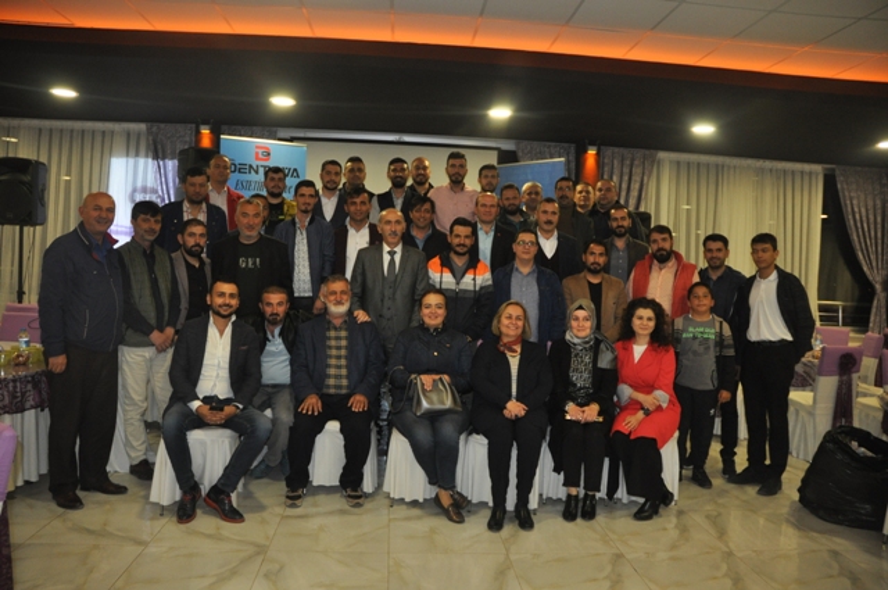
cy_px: 295
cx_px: 444
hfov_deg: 67.4
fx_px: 665
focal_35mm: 27
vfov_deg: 47.8
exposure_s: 1/60
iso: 800
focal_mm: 18
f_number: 3.5
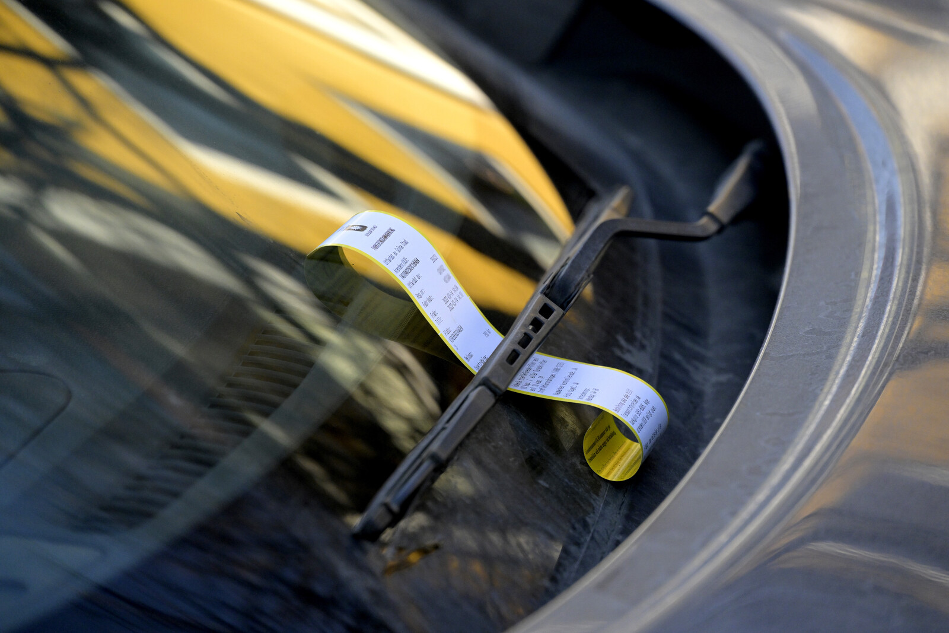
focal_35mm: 200
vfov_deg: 6.9
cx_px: 474
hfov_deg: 10.3
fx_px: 5272
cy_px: 316
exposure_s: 1/2500
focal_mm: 200
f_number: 6.3
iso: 3600
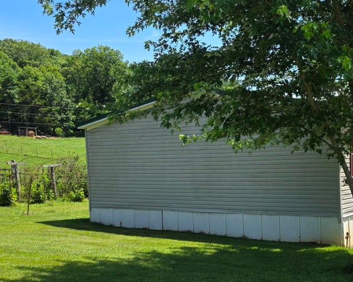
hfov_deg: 35.6
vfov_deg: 29.9
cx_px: 301
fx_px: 522
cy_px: 196
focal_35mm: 50
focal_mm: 6.3
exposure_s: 1/2730
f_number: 1.7
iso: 80
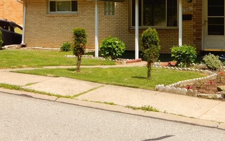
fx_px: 411
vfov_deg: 19.2
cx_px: 174
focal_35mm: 67
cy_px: 23
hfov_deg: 30.0
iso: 125
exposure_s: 1/800
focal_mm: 6.4
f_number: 4
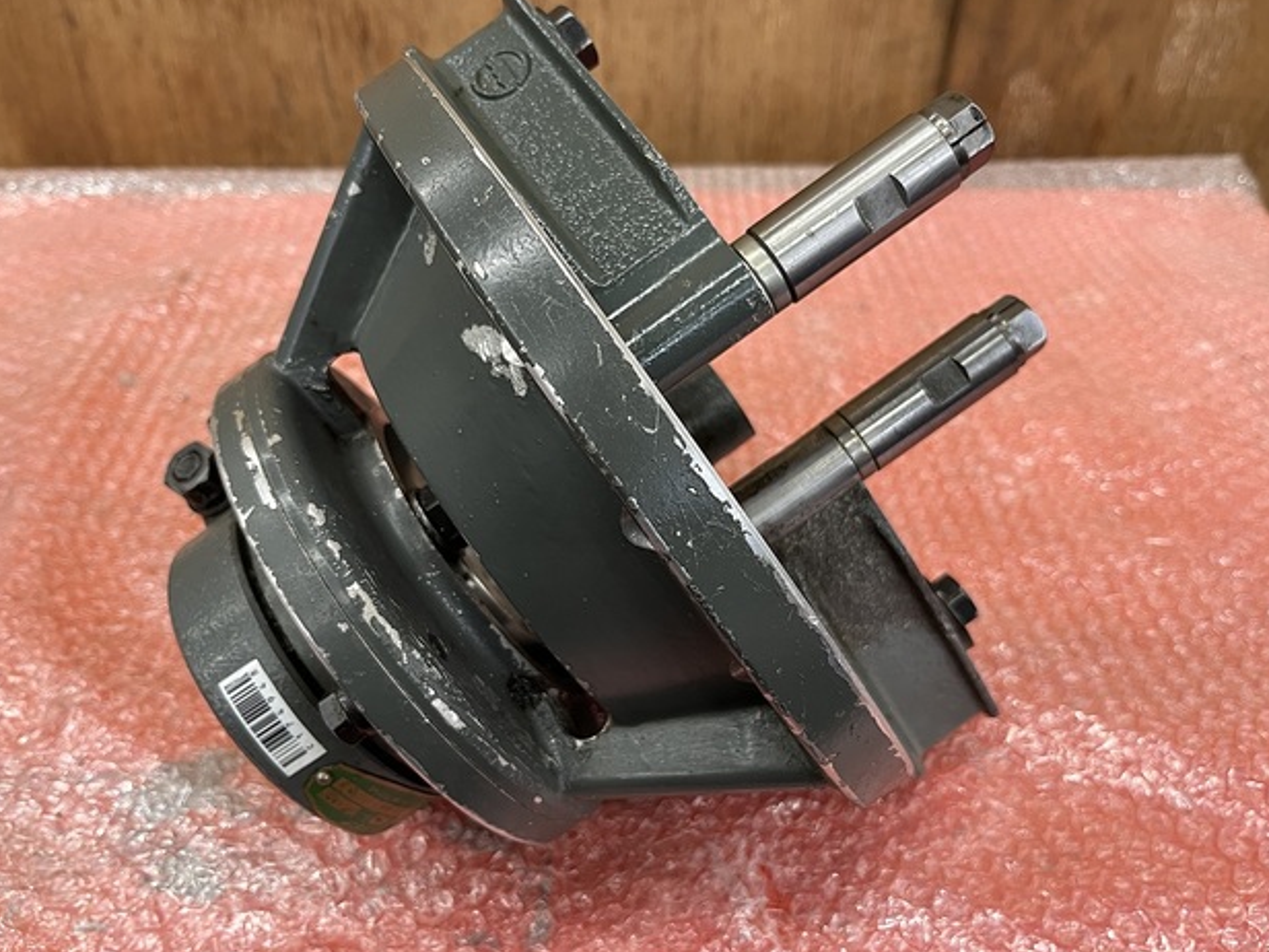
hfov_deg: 65.3
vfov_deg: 51.4
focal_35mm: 27
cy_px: 466
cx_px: 647
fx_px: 990
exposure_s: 1/50
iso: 125
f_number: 1.6
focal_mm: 5.1
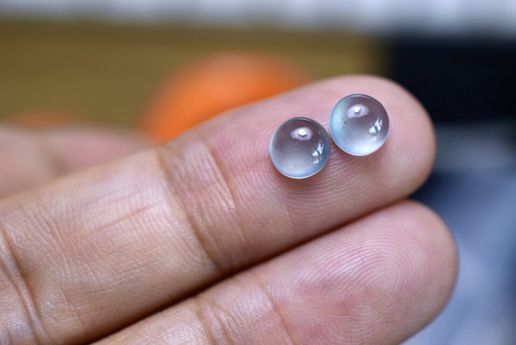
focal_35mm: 60
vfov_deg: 22.7
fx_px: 861
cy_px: 172
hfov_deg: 33.4
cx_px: 258
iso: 400
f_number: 7.1
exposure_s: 1/200
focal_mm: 40
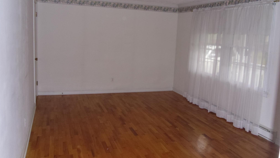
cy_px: 65
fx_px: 252
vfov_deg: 34.6
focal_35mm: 34
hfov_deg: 58.0
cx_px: 139
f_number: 3.3
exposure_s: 1/45
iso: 200
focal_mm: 5.6
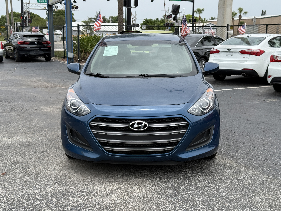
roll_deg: -0.2
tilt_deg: -7.8
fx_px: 390
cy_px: 106
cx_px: 140
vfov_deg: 30.3
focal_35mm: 48
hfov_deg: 39.7
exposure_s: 1/3378
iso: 64
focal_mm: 6.76
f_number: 1.78
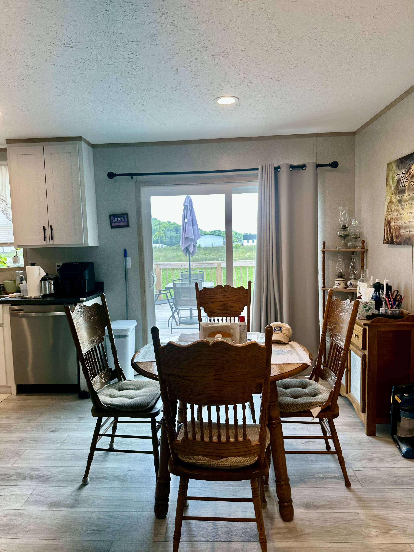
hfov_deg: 56.8
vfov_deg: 71.6
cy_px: 276
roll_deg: +1.5
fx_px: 383
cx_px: 207
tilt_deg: -3.8
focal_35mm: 24
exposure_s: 1/120
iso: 64
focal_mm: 6.86
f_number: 1.78
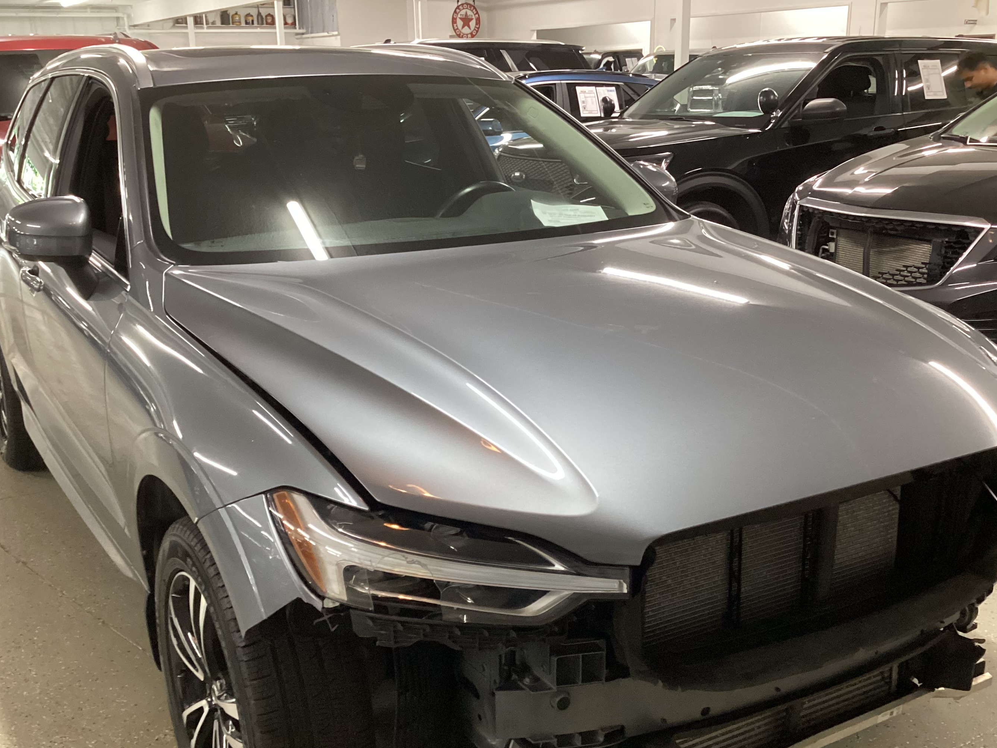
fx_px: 1094
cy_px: 452
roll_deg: +0.9
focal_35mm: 38
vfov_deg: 37.6
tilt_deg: -20.9
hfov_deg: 49.0
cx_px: 478
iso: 400
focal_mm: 3.3
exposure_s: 1/50
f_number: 2.4
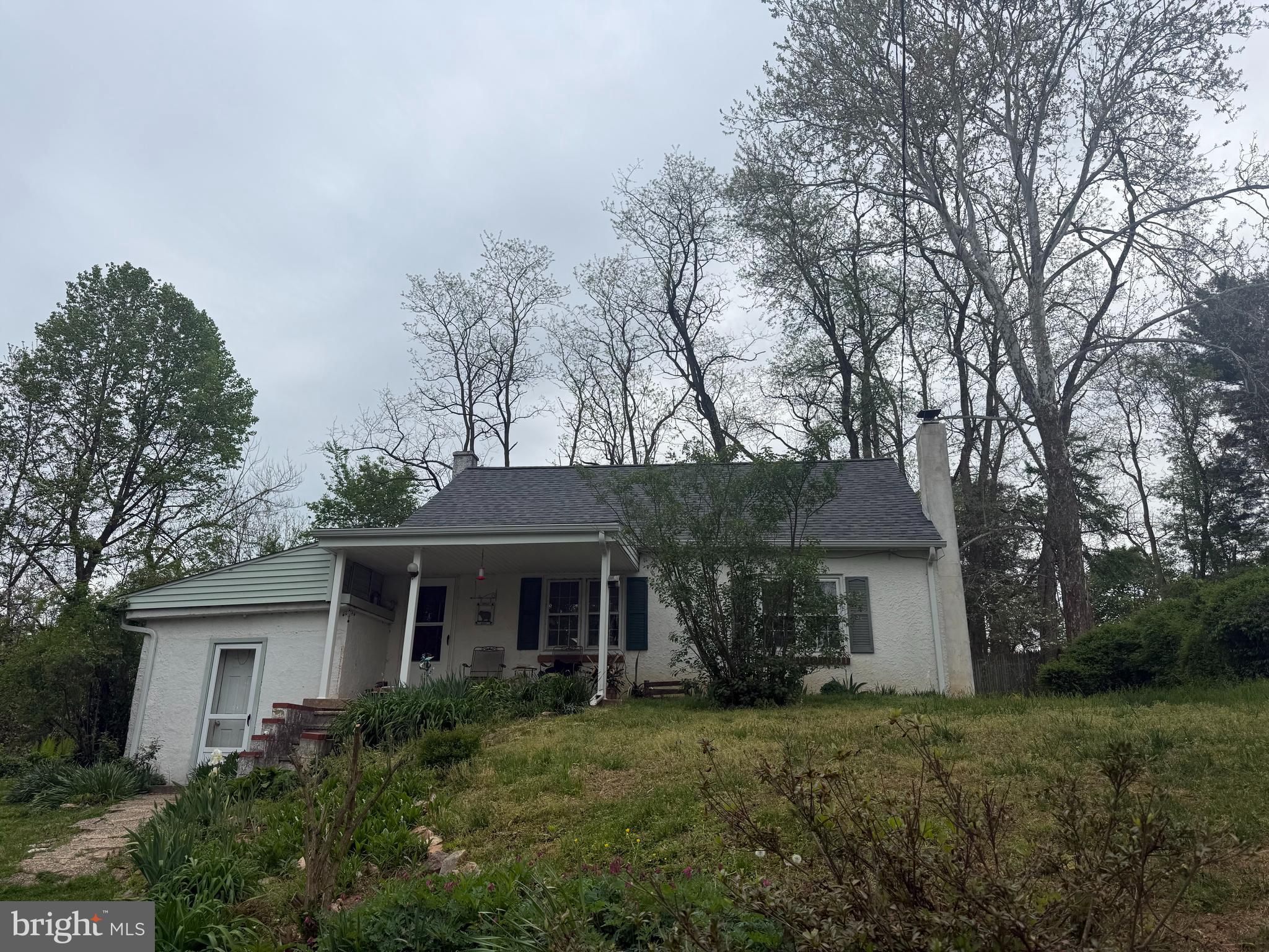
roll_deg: -0.2
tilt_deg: +18.5
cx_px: 634
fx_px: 880
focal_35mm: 24
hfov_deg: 71.6
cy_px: 476
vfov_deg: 56.8
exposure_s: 1/3425
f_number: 1.78
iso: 80
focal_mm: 6.76
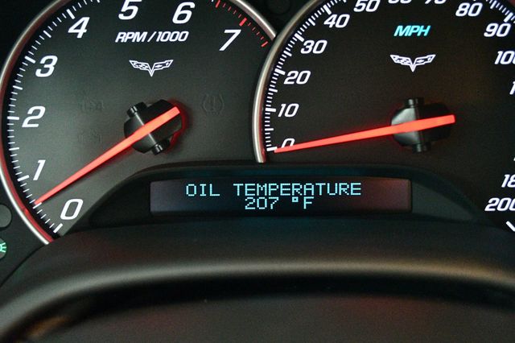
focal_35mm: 48
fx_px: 686
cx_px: 258
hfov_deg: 41.1
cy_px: 172
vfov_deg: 28.0
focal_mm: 32
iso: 12800
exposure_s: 1/50
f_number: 4.8
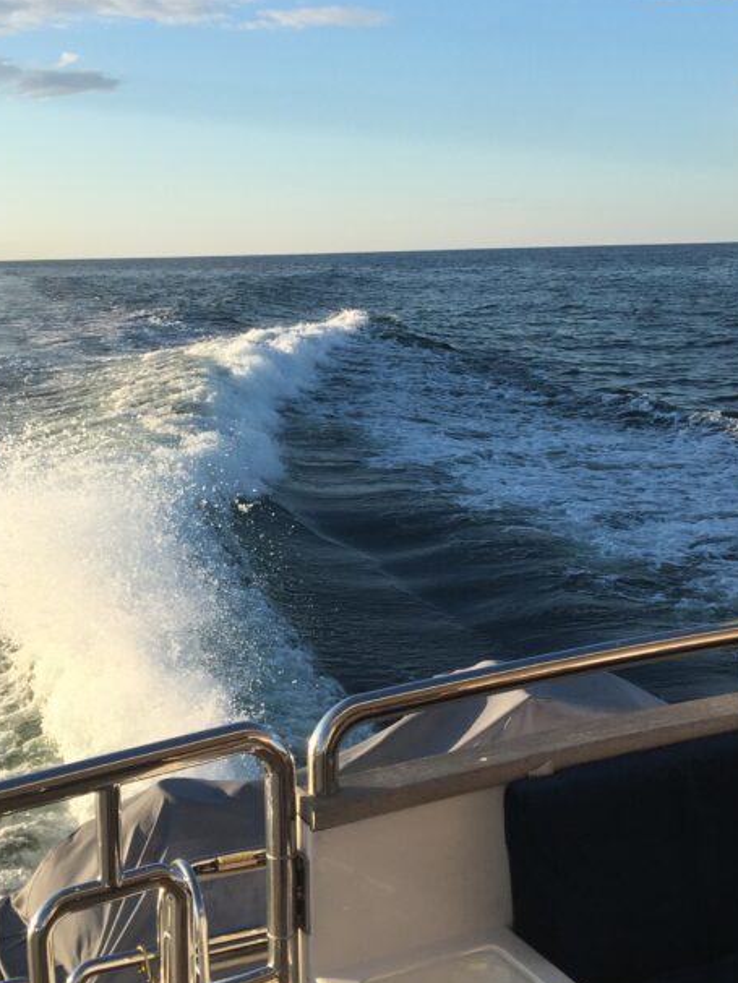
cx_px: 396
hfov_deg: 29.7
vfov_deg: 38.8
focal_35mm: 49
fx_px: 1392
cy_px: 406
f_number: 2.2
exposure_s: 1/1276
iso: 32
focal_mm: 4.15
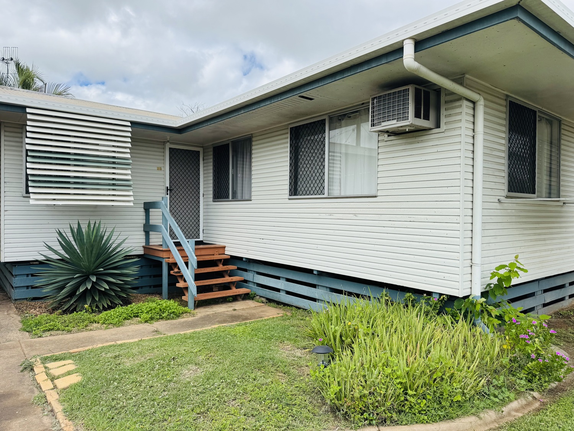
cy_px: 216
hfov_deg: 71.6
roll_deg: -0.8
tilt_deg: -0.5
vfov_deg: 56.8
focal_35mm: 24
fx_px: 398
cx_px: 287
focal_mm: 6.76
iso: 80
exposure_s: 1/3802
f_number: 1.78
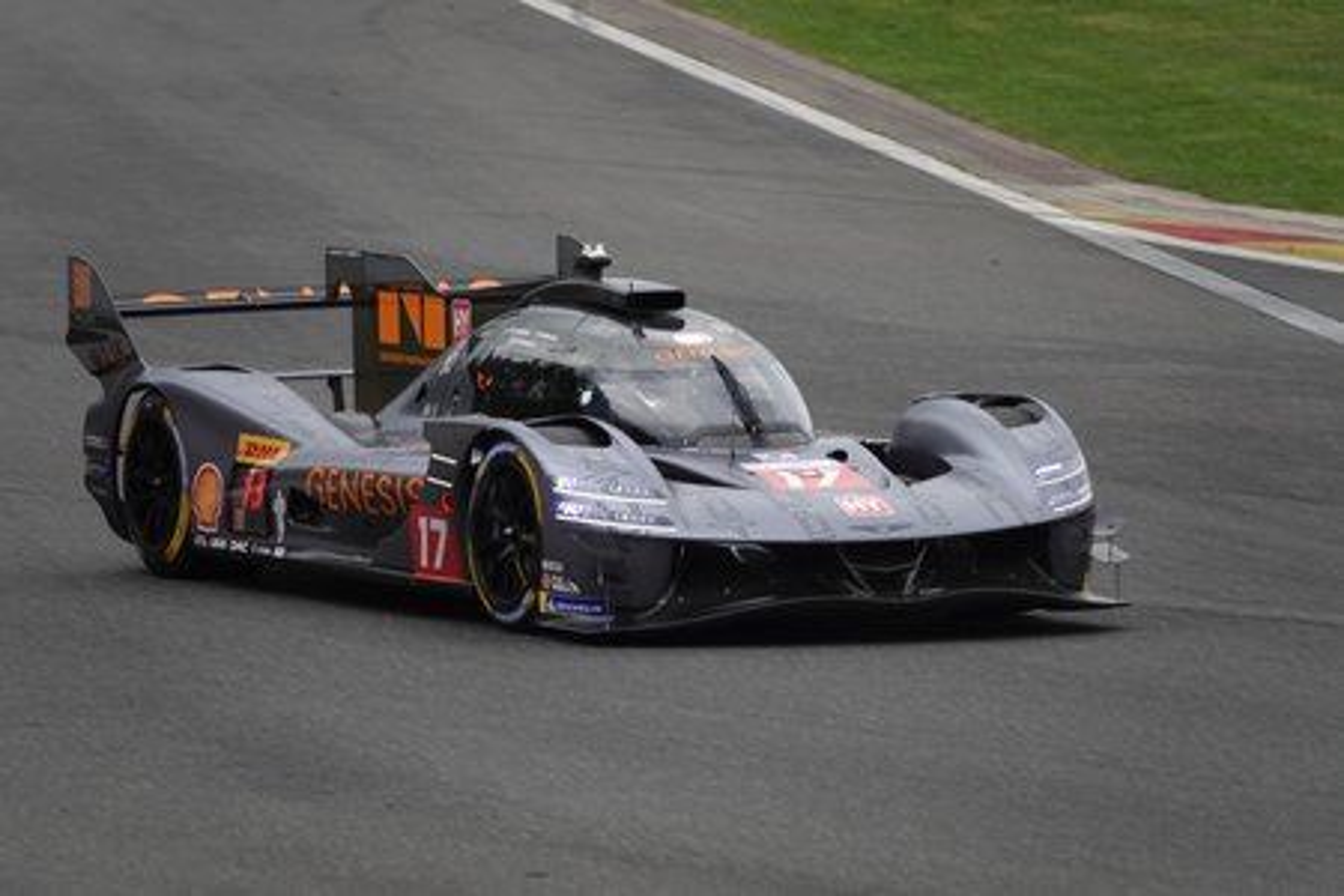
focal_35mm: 435
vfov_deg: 3.2
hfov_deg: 4.7
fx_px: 16239
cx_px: 672
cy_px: 448
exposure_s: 1/800
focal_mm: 159.66
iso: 160
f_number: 4
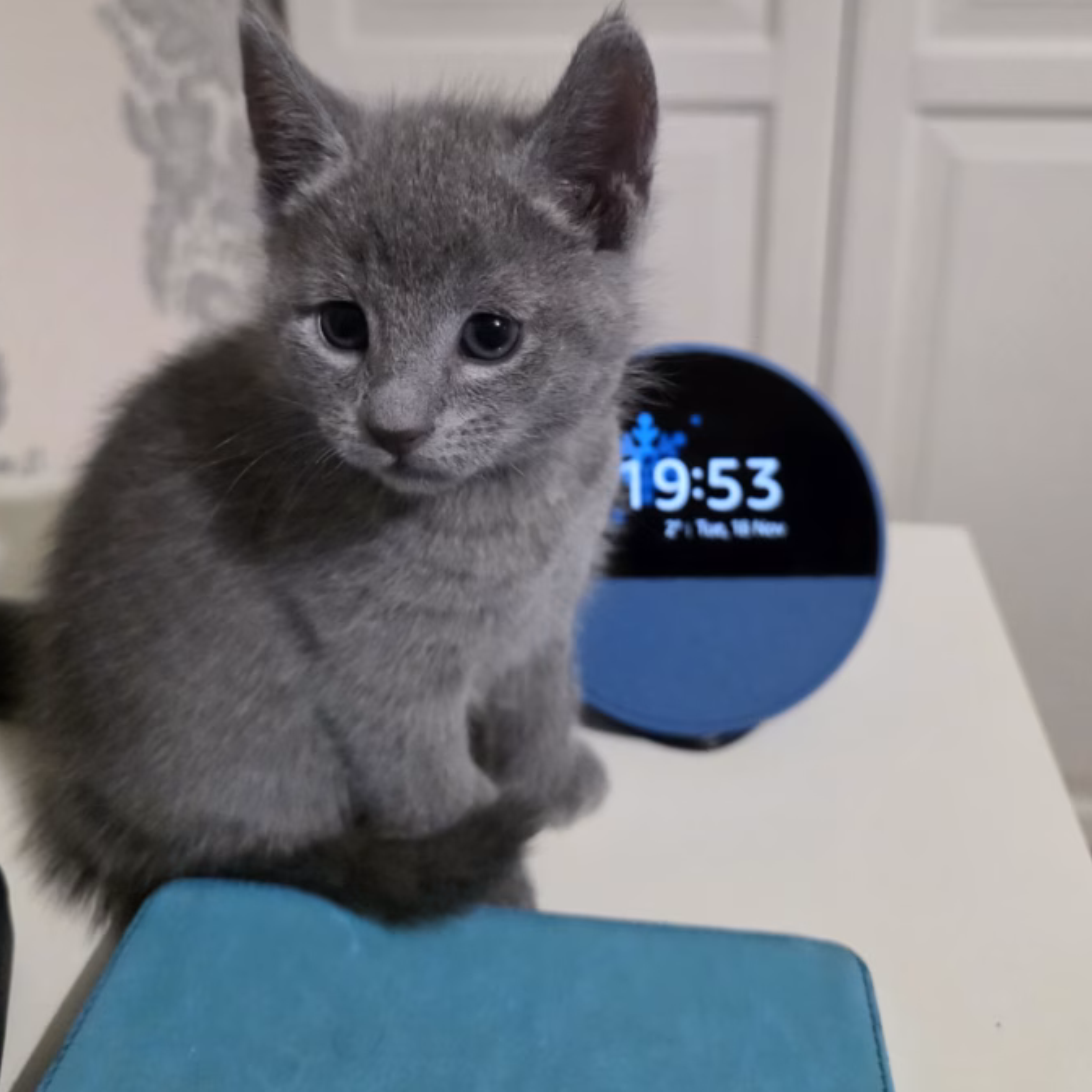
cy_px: 310
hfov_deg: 52.5
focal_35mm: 31
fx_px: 1106
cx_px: 525
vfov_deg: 50.9
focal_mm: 6.3
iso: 1250
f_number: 1.7
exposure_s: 1/100
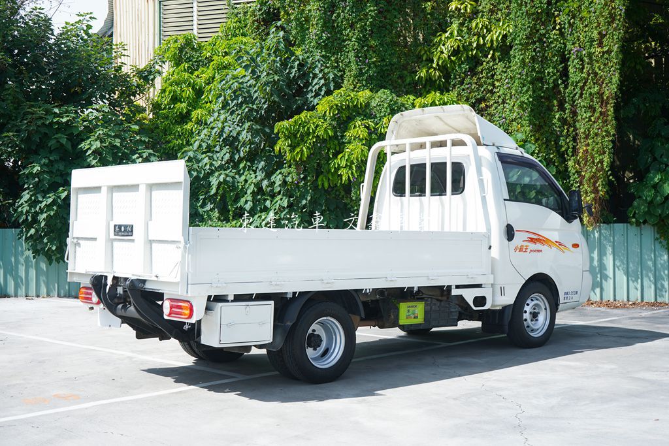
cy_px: 223
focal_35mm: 44
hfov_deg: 44.5
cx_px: 334
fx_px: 818
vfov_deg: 30.5
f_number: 8
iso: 100
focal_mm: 44
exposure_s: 1/160
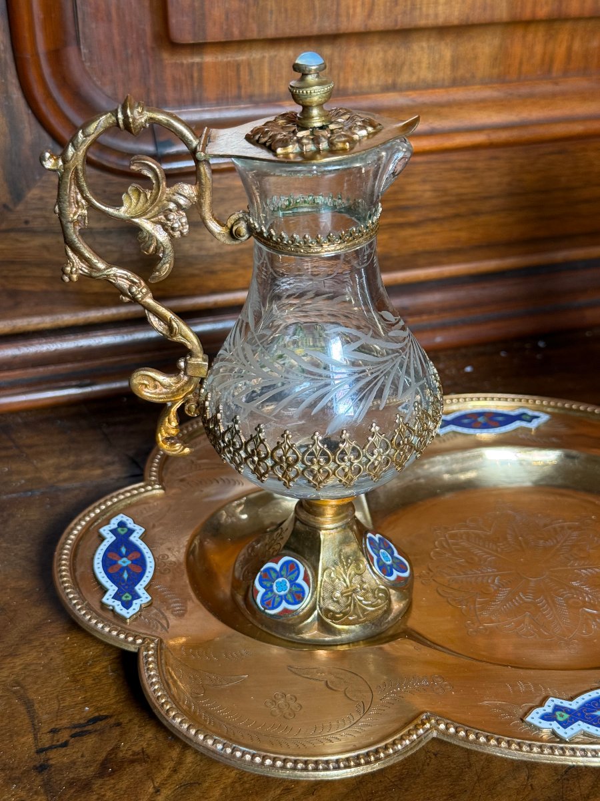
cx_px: 300
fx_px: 1109
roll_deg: +0.4
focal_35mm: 48
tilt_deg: -29.3
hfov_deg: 30.3
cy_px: 400
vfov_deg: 39.7
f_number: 1.78
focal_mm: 6.76
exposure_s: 1/84
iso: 80
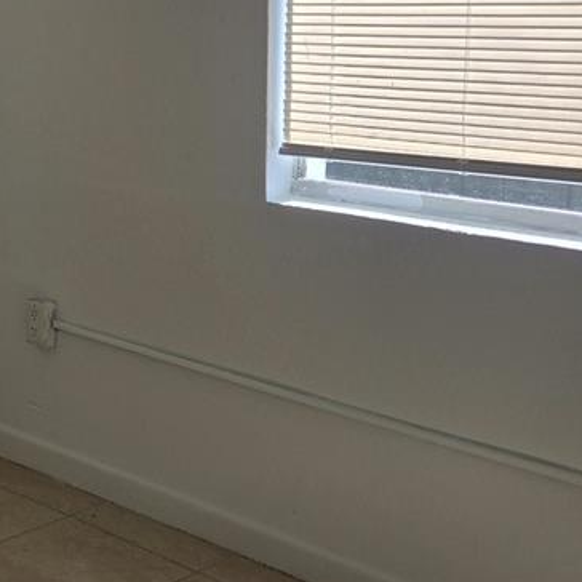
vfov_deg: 25.2
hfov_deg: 24.0
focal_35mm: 67
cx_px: -62
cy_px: 99
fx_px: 1274
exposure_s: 1/433
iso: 25
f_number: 1.8
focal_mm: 5.4
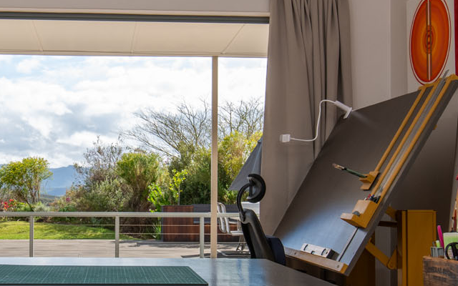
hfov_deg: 36.6
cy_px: 215
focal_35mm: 55
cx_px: 157
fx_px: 687
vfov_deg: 23.3
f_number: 8
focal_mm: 18
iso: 200
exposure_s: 1/200
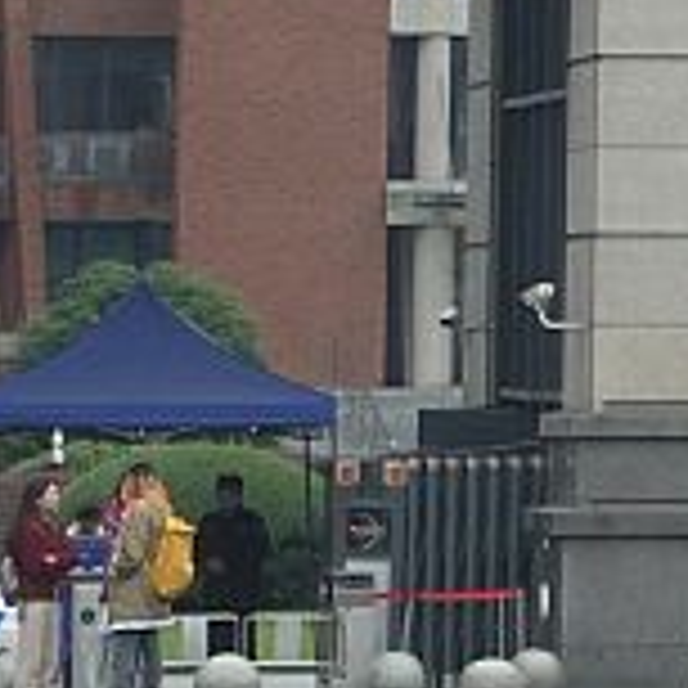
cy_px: -562
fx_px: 10524
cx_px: 2581
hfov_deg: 3.6
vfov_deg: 3.7
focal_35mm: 468
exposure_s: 1/250
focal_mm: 25.7
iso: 250
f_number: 3.5
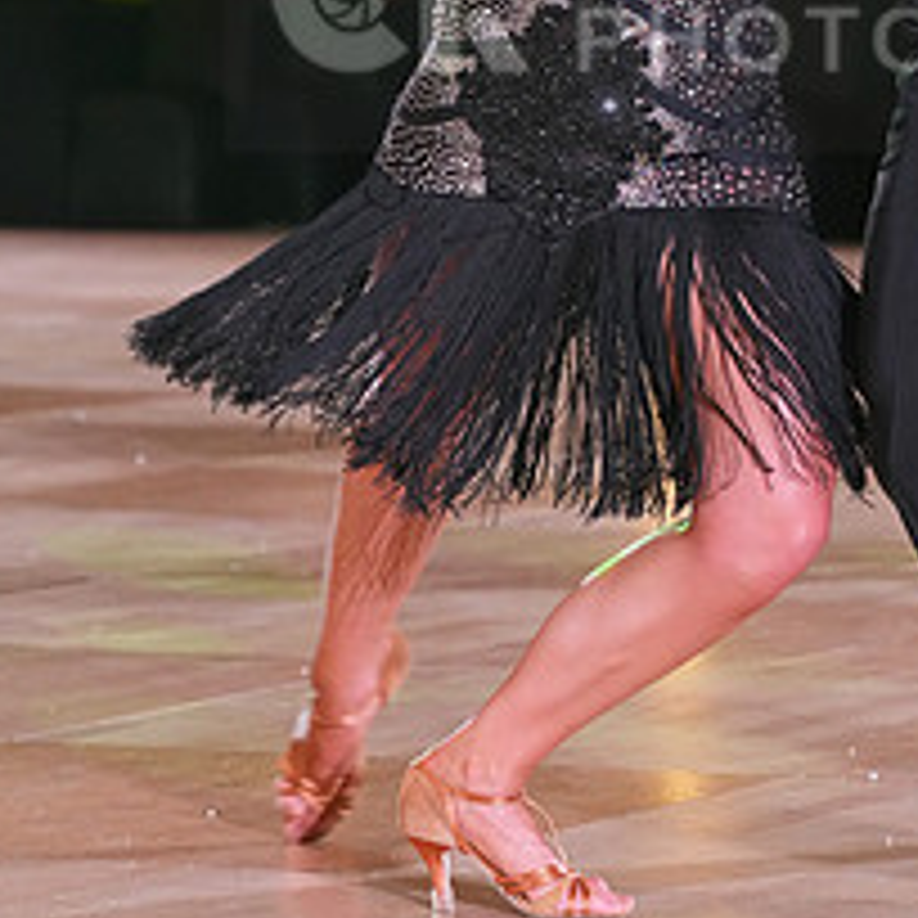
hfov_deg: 7.7
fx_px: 6811
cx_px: 848
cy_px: 4
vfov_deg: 7.7
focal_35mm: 227
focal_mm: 94
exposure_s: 1/250
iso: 3200
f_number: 4
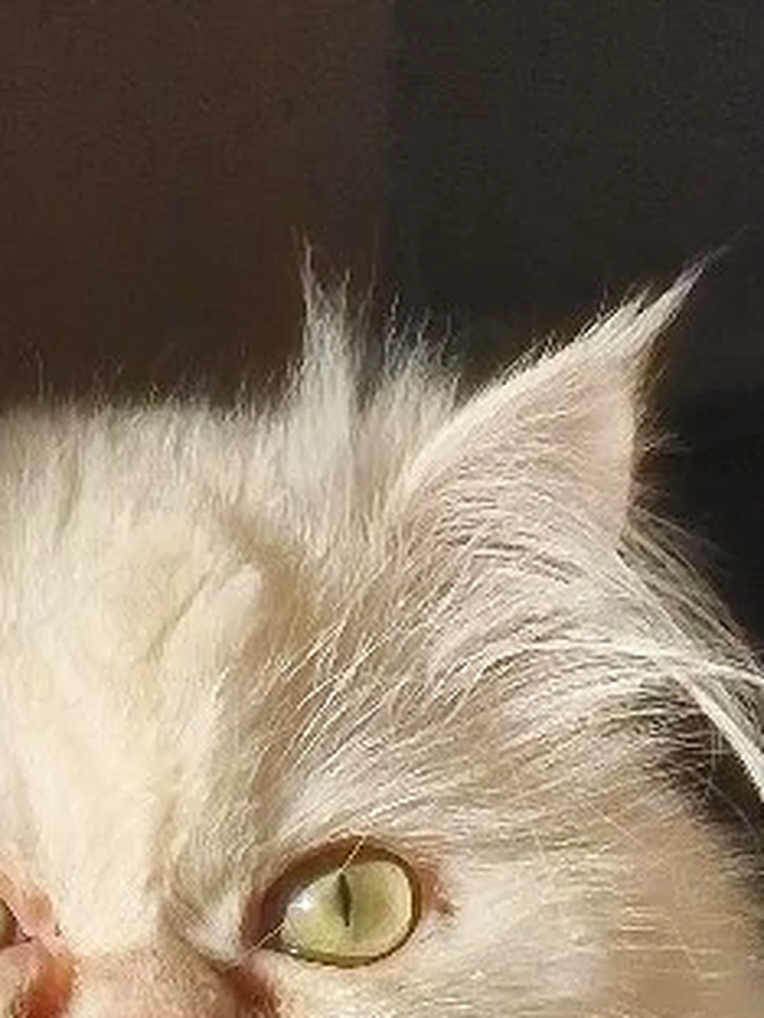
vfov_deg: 6.6
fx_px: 8681
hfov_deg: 5.0
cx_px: 447
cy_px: 1512
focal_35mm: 295
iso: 50
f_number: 2.4
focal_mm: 7.9
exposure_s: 1/286
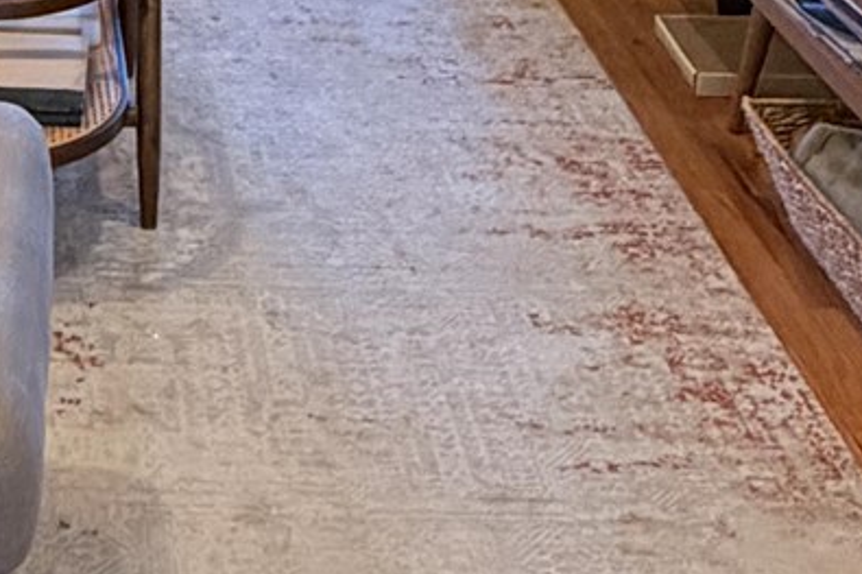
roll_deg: +1.3
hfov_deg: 22.6
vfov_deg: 13.7
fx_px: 2034
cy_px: -576
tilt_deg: -5.2
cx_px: -83
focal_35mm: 85
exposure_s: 1/60
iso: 320
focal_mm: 2.22
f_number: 2.2
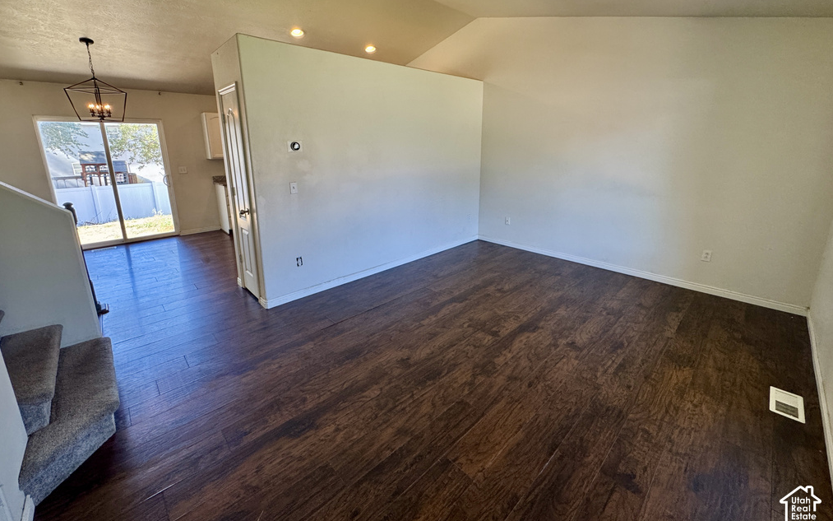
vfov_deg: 74.3
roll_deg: +0.5
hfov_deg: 101.5
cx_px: 413
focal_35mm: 15
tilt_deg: -13.8
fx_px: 341
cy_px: 220
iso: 200
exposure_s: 1/120
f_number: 2.2
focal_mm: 2.22
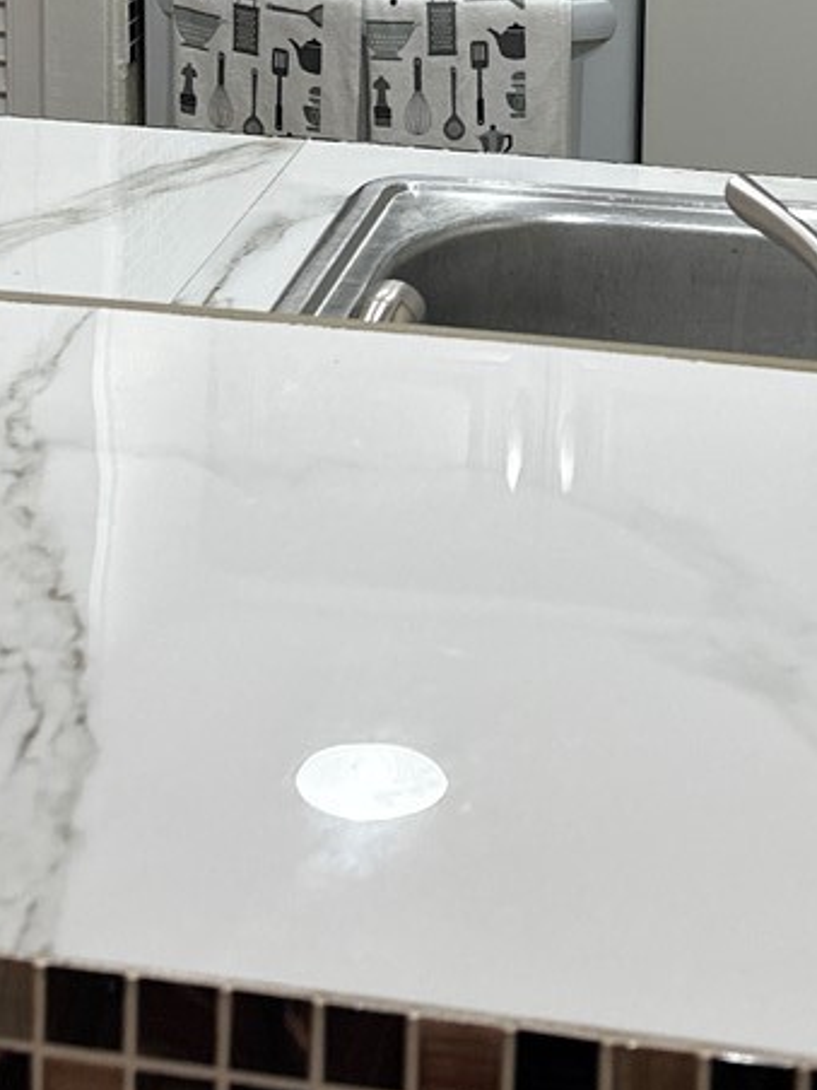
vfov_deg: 21.4
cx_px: 533
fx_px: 2675
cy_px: -207
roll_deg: -1.7
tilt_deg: -11.2
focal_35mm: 85
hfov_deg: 17.3
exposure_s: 1/60
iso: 160
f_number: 1.78
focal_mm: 6.86
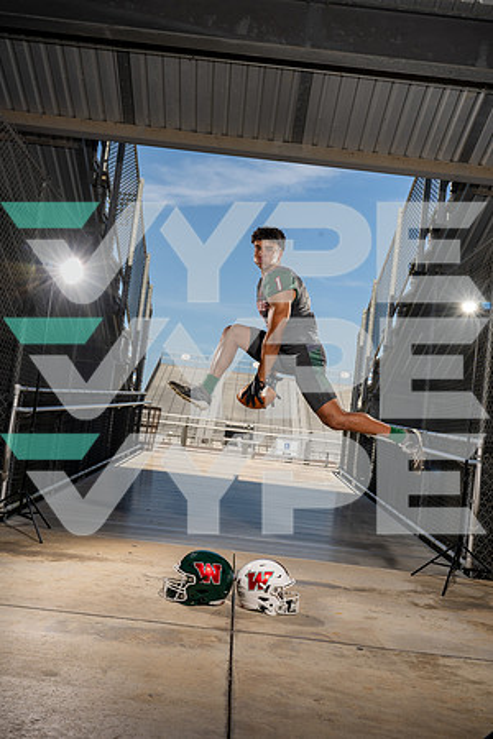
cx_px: 246
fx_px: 760
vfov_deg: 51.9
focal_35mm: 37
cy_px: 370
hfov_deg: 35.9
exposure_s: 1/250
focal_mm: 37
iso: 160
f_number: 11
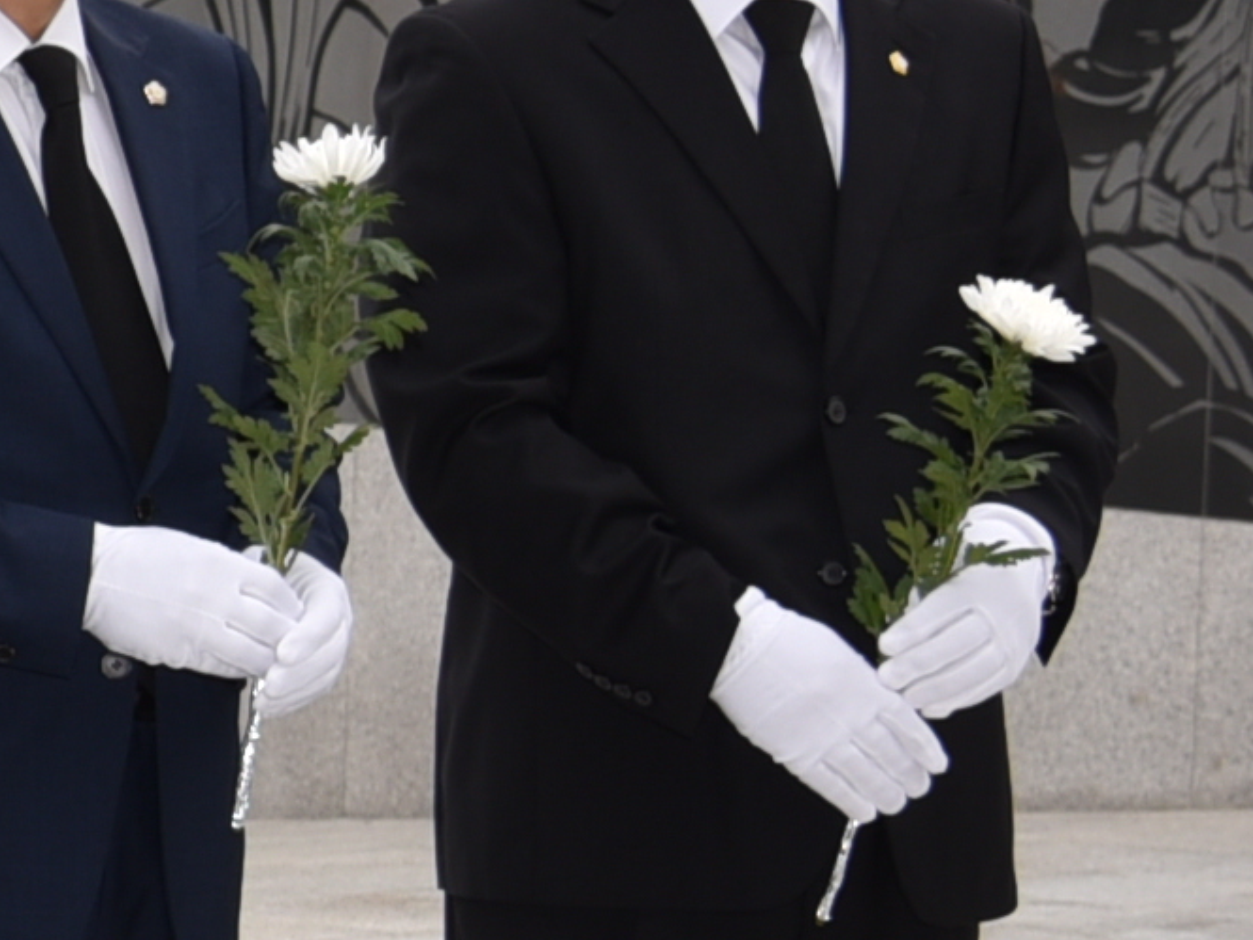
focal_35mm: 248
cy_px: 527
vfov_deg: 6.0
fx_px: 8979
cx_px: -2180
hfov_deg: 7.3
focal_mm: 38
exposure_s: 1/200
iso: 100
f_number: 8
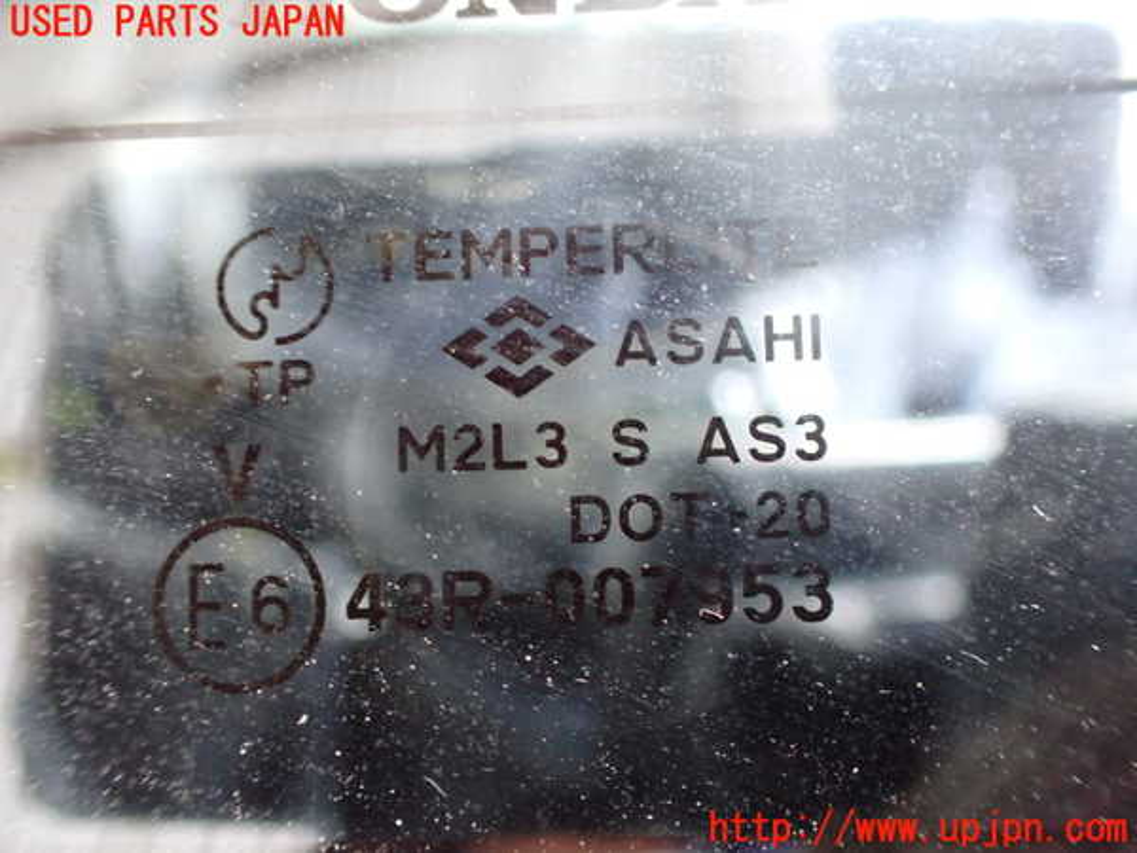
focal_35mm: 30
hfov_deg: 60.0
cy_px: 426
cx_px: 568
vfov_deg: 46.8
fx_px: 985
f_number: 2.3
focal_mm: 5.4
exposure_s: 1/30
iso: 1000
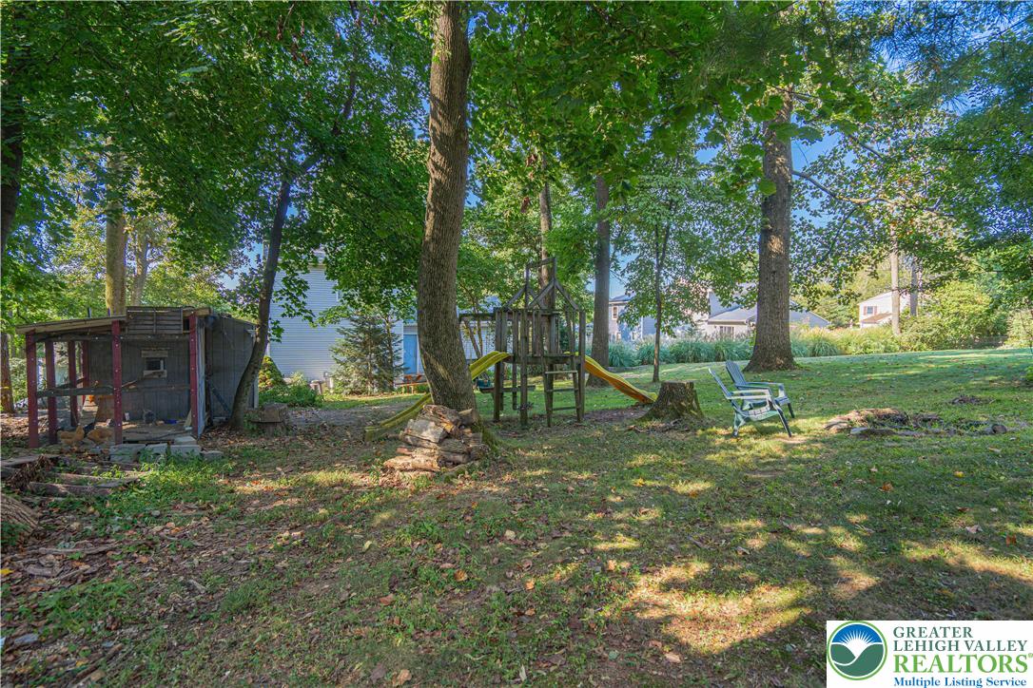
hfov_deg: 90.0
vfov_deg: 67.4
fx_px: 516
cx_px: 516
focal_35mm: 18
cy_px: 344
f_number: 4
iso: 320
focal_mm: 18
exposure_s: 1/800
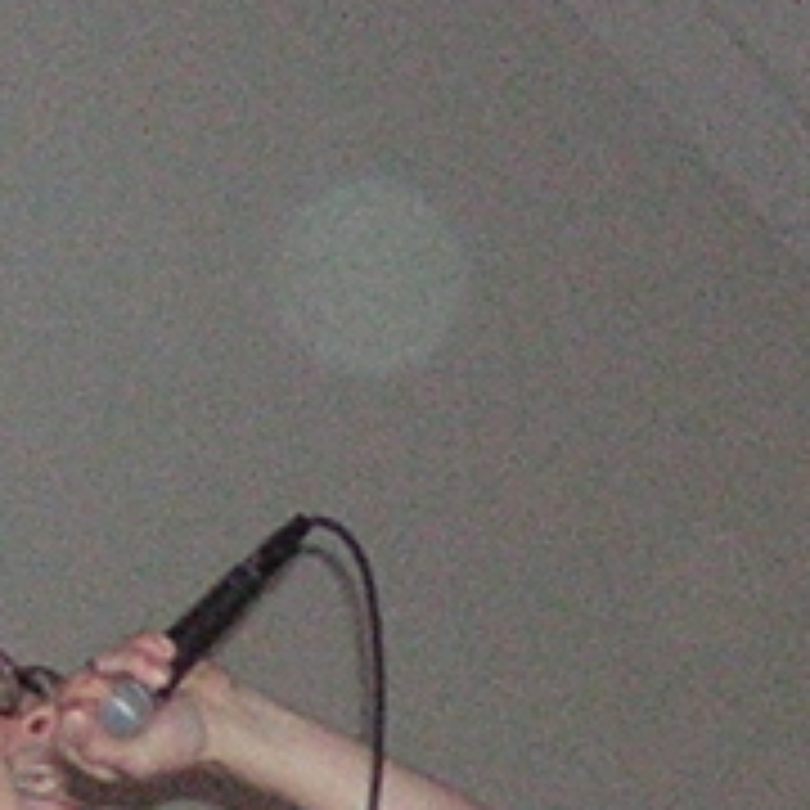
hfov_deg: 9.6
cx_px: 855
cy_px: 914
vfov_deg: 9.6
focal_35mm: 181
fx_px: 4792
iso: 200
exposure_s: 1/60.1
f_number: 2.6
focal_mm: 4.7
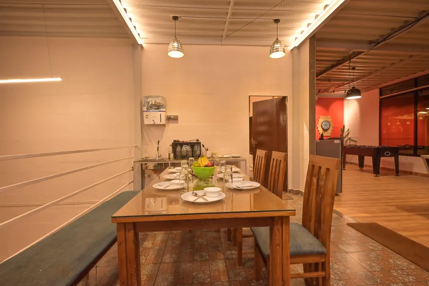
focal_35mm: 17
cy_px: 143
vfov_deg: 70.5
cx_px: 214
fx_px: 203
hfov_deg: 93.3
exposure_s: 1/6
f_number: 14
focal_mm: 17
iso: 800
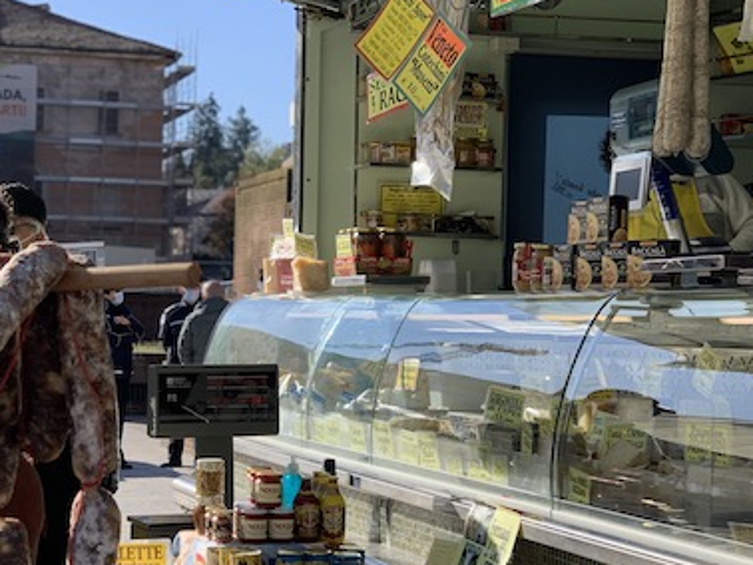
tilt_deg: -0.8
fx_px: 1915
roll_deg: -2.6
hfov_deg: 22.1
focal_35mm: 88
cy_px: 364
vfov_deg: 16.8
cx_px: 237
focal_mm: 6
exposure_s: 1/657
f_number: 2.4
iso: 16
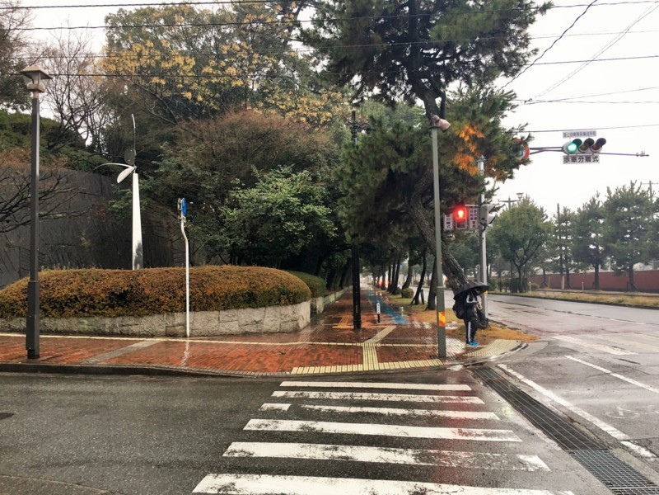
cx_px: 330
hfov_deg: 61.7
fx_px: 552
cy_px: 248
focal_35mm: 29
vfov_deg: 48.2
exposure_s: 1/15
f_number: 2.2
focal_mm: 4.15
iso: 40
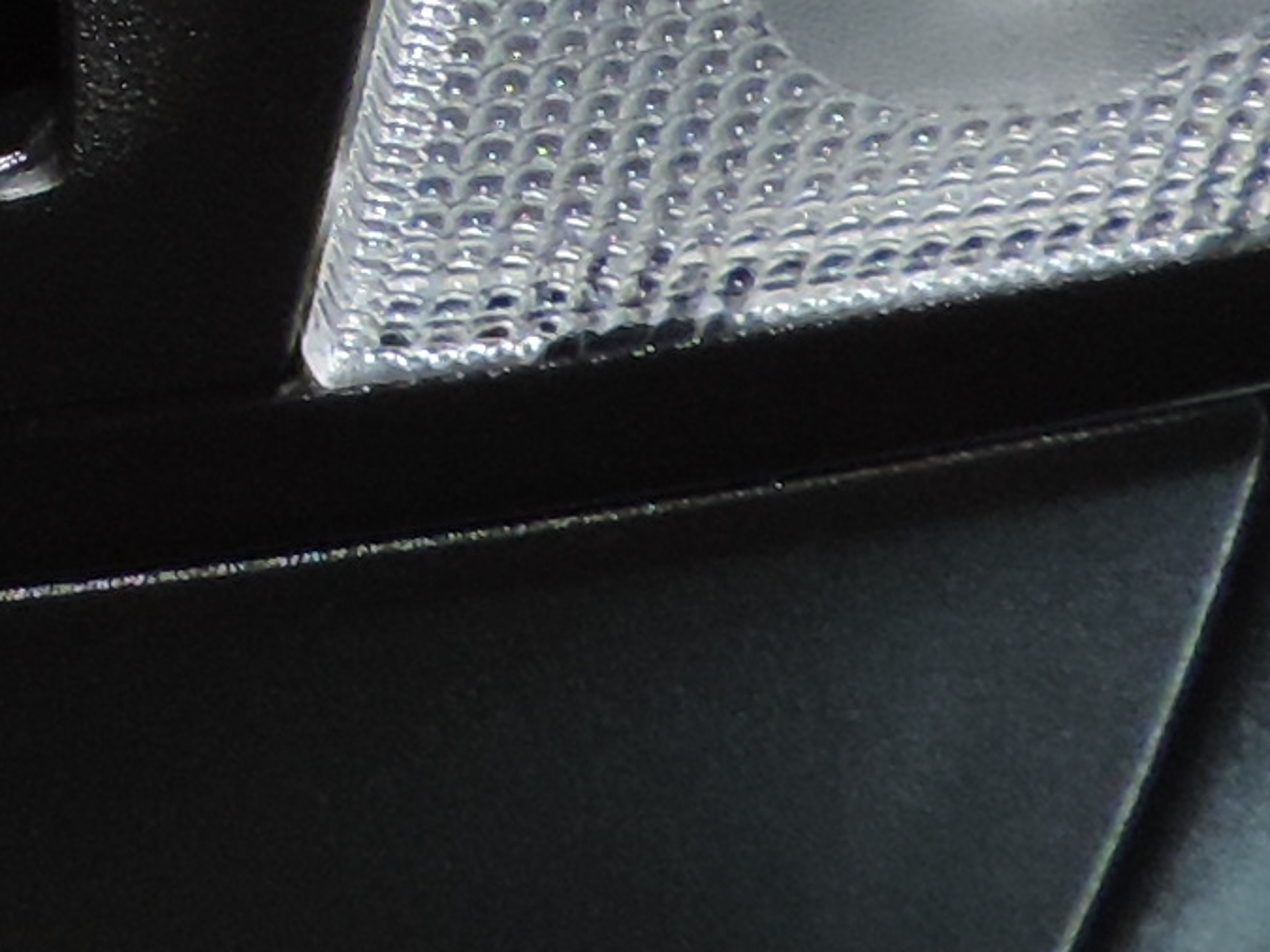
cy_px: -732
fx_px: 6383
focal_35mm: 174
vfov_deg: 8.2
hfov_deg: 10.7
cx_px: -960
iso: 200
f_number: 3
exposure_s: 1/30
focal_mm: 4.3
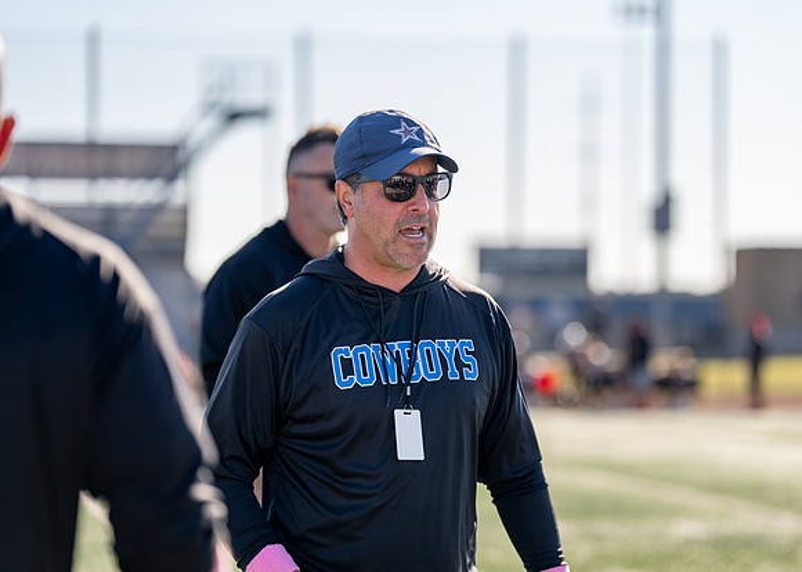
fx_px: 3118
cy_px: 280
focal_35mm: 137
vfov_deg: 10.5
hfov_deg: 14.7
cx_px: 440
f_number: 2.8
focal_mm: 127
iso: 160
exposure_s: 1/1600
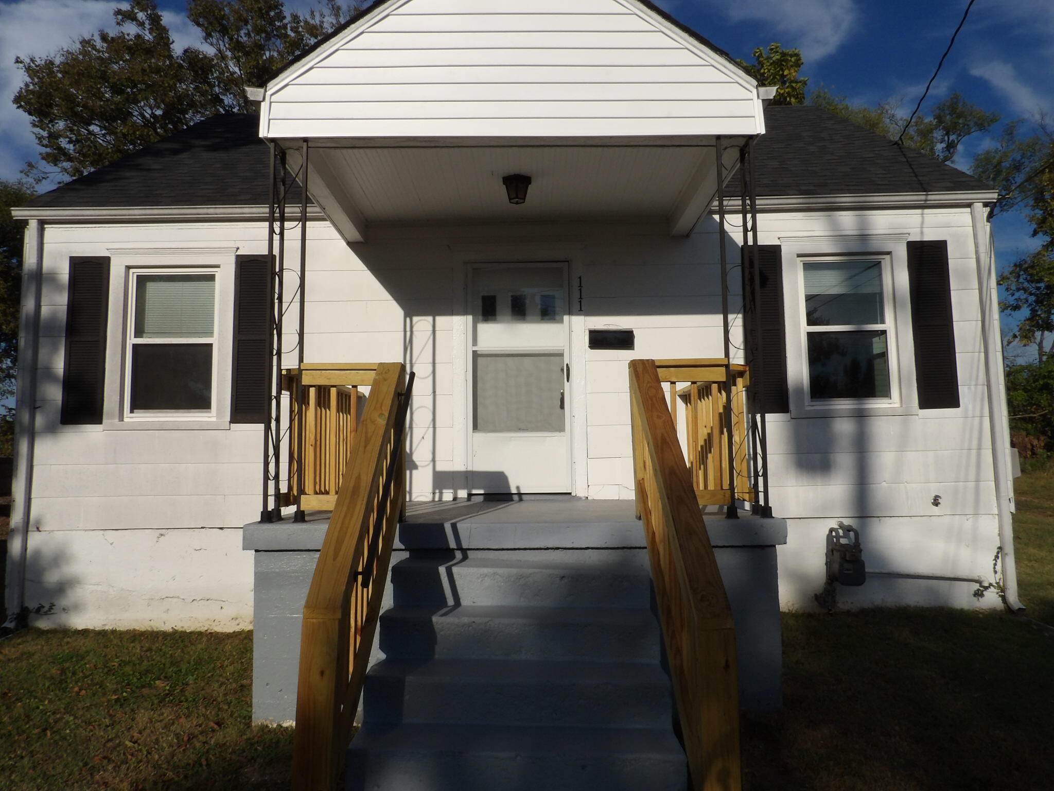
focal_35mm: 24
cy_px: 396
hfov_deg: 71.6
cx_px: 527
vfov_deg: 56.8
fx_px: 731
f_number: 7.4
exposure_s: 1/519
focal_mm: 4.3
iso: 100
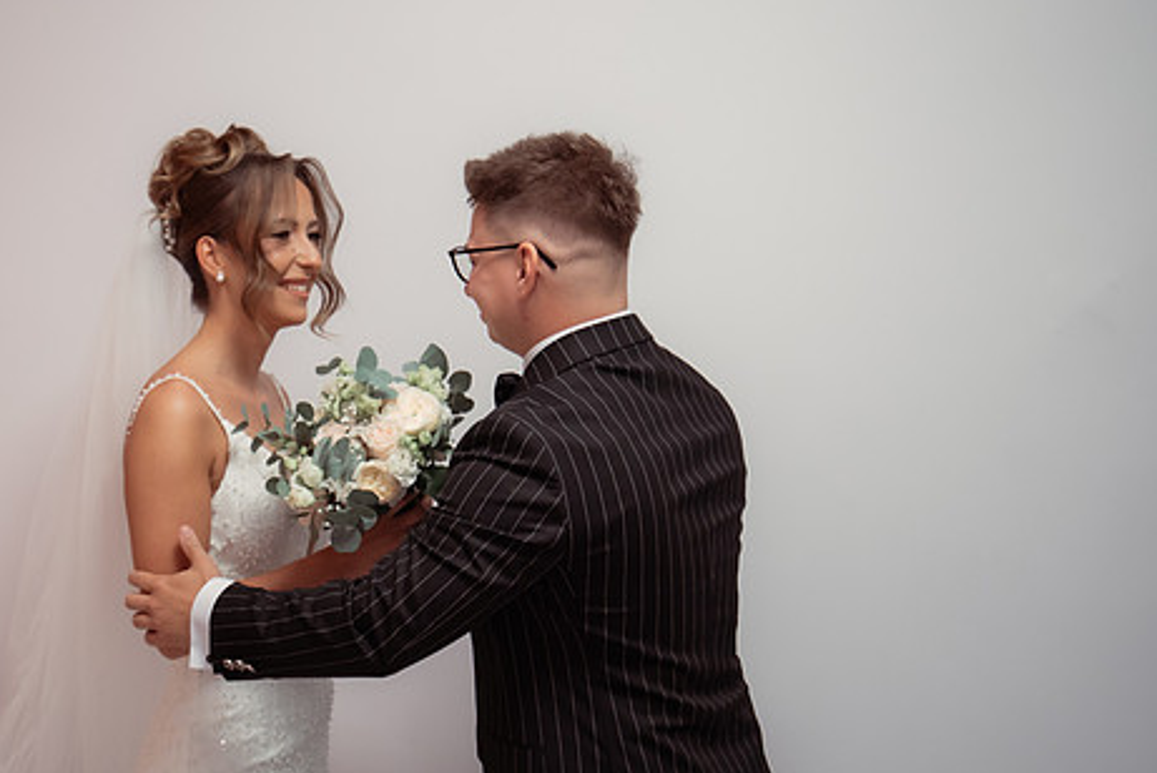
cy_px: 407
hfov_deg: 45.4
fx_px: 1351
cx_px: 347
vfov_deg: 31.9
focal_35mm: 42
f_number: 2.8
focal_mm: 27
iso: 1250
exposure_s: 1/320
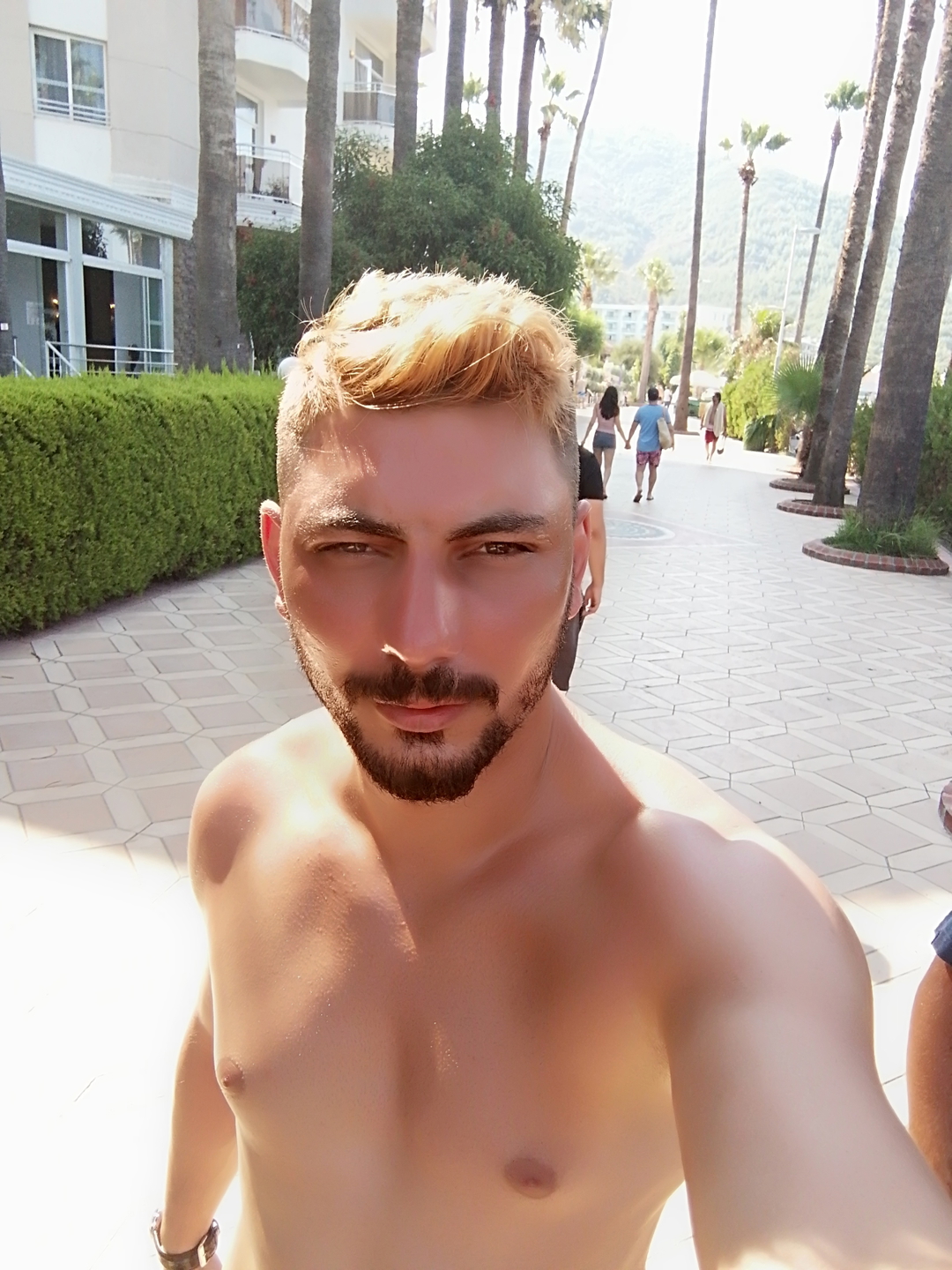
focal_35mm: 26
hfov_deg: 53.1
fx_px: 953
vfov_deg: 67.3
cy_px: 635
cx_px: 476
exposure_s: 1/254
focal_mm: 2.7
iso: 50
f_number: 2
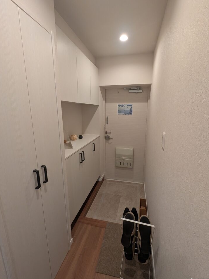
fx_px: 113
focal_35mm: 14
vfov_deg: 102.0
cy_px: 135
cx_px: 110
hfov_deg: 85.6
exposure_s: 1/23.8
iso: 110
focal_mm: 1.95
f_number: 2.2
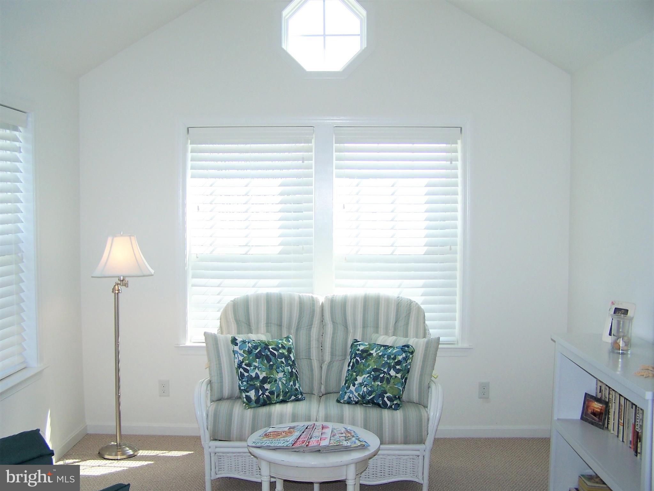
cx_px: 327
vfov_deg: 37.7
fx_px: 718
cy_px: 246
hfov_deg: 49.0
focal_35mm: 38
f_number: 2.8
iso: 80
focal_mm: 6.3
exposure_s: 1/250
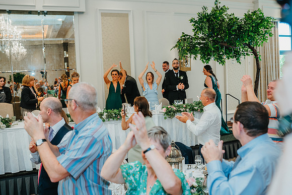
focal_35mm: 35
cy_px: 98
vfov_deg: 37.9
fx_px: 284
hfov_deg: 54.4
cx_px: 146
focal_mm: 35
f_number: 2.8
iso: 1600
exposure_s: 1/125
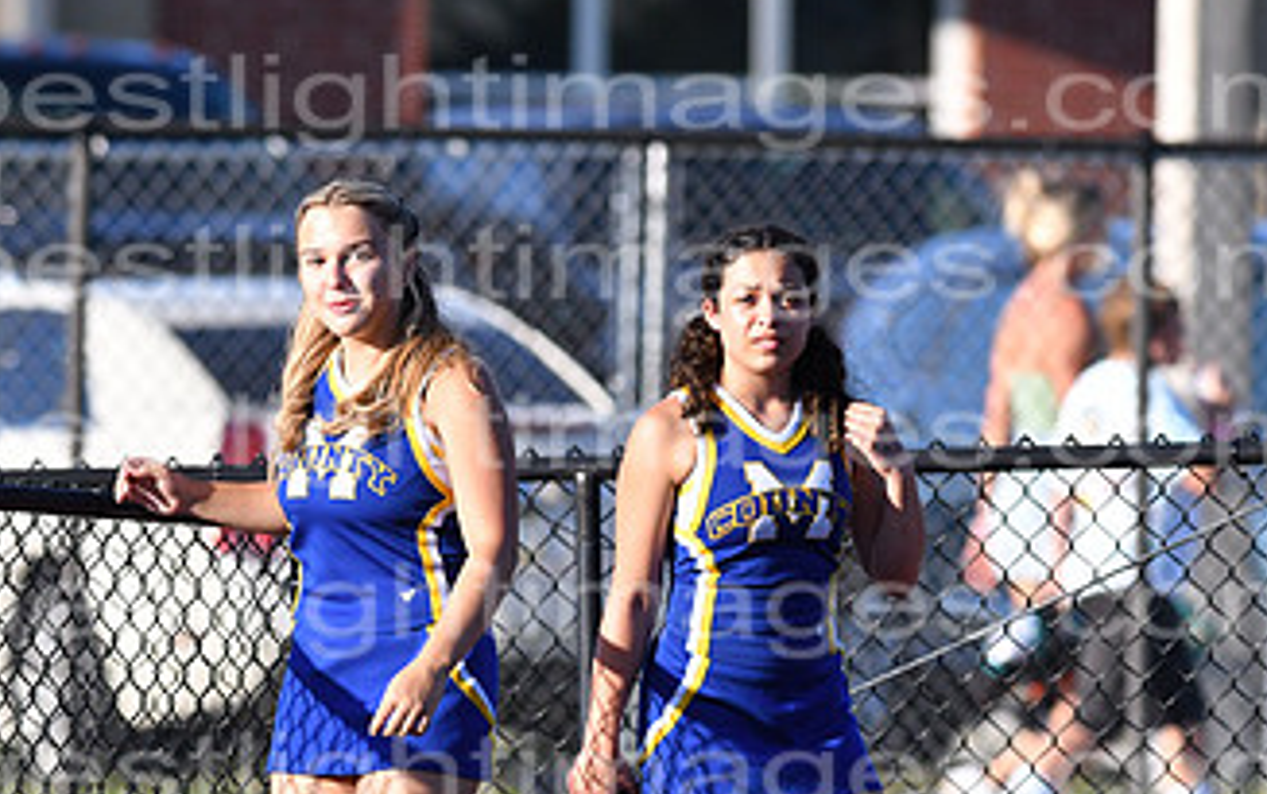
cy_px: 695
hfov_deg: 2.6
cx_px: 461
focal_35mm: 813
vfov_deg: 1.6
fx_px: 28097
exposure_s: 1/8000
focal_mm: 300
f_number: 4.5
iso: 1100
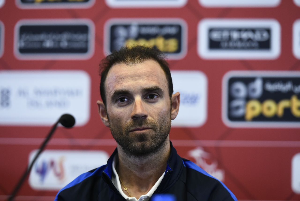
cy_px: 100
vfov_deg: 8.3
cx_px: 150
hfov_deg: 12.4
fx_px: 1376
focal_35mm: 165
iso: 4000
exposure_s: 1/320
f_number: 3.5
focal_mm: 165
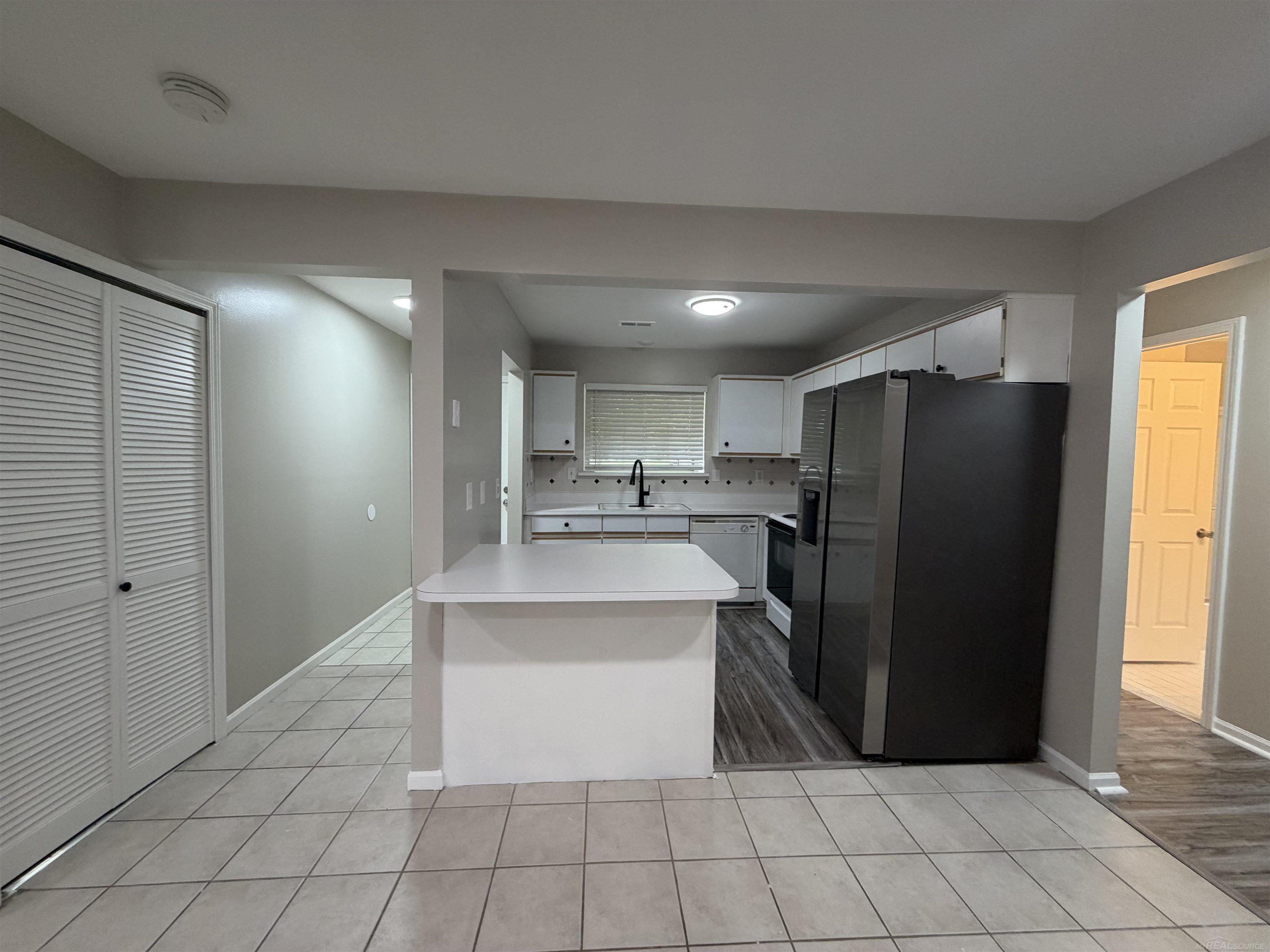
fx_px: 514
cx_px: 635
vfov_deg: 85.7
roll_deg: -0.7
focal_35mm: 14
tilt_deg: -2.8
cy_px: 476
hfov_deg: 102.1
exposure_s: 1/120
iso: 250
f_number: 2.2
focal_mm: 2.22
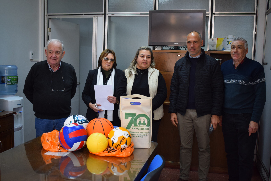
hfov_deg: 49.5
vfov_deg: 34.2
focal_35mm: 39
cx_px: 136
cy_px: 90
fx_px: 294
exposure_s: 1/60
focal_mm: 26
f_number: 4
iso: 1000
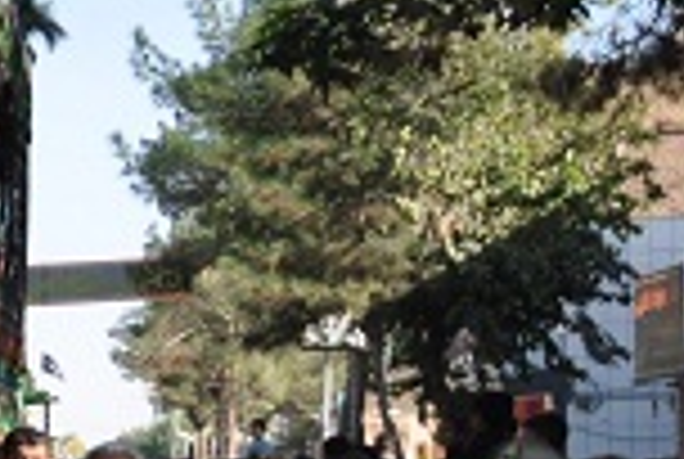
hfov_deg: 12.3
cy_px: 364
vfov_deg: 10.3
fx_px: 2532
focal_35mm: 133
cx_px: -936
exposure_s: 1/1000
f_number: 4
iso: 400
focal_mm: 18
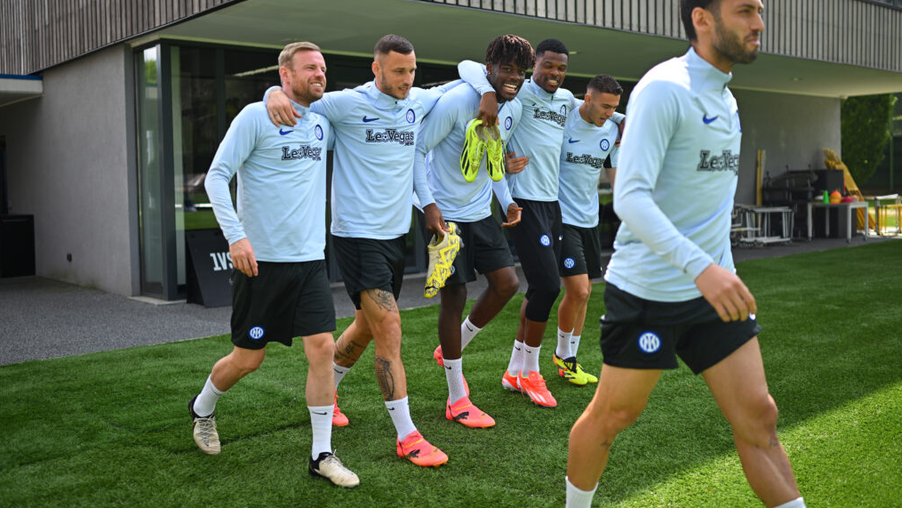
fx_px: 885
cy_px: 216
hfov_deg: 54.0
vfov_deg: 31.9
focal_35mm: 37
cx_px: 451
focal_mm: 35
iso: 140
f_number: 1.8
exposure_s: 1/2000
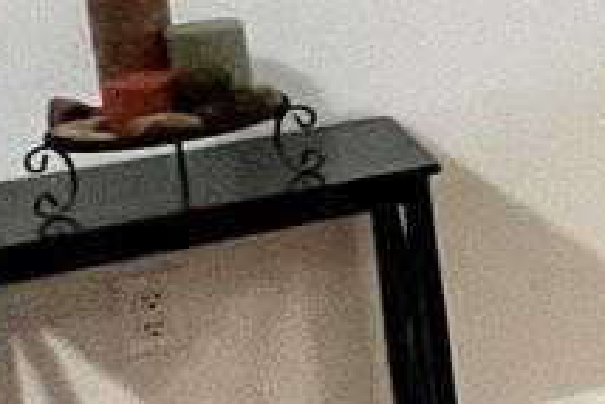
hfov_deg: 10.8
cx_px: 1908
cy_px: -136
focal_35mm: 101
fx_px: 1698
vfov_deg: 13.1
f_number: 1.8
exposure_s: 1/60
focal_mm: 1.57
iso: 400
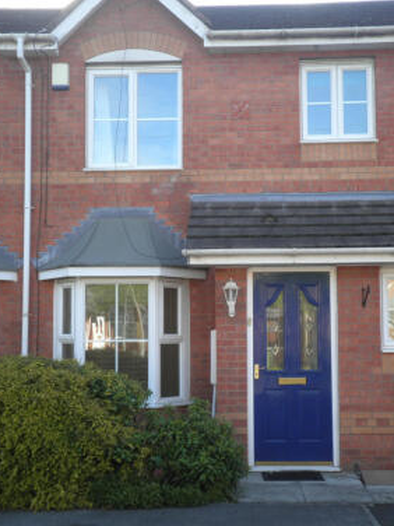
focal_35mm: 43
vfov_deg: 43.8
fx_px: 653
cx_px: 221
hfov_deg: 33.6
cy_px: 294
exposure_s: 1/160
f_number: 3.1
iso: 64
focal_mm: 6.5
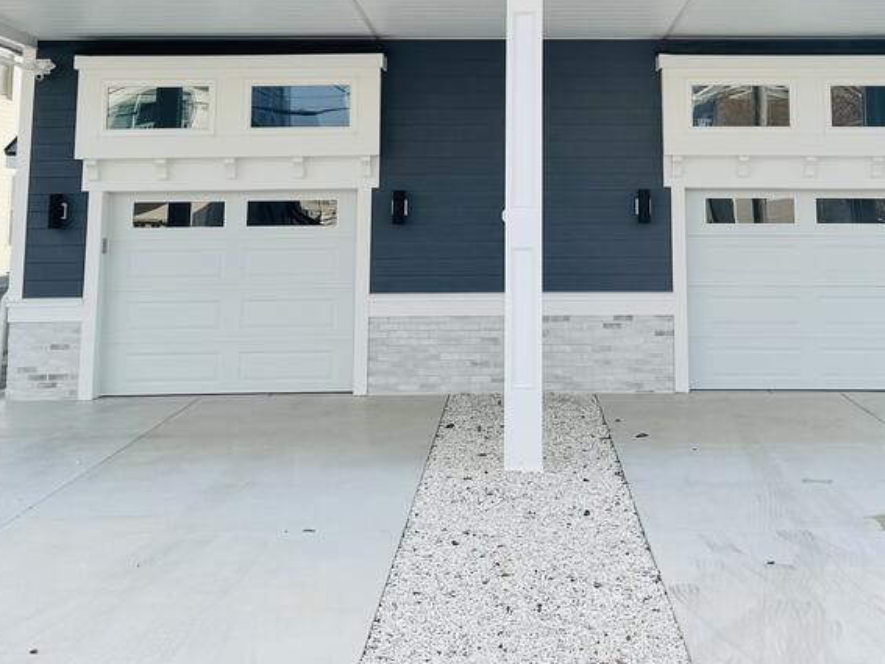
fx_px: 1559
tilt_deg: +9.7
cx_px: 551
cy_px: -39
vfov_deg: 22.8
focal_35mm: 61
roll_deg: -0.2
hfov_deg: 31.6
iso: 80
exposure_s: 1/1818
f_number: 1.78
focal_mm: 6.76
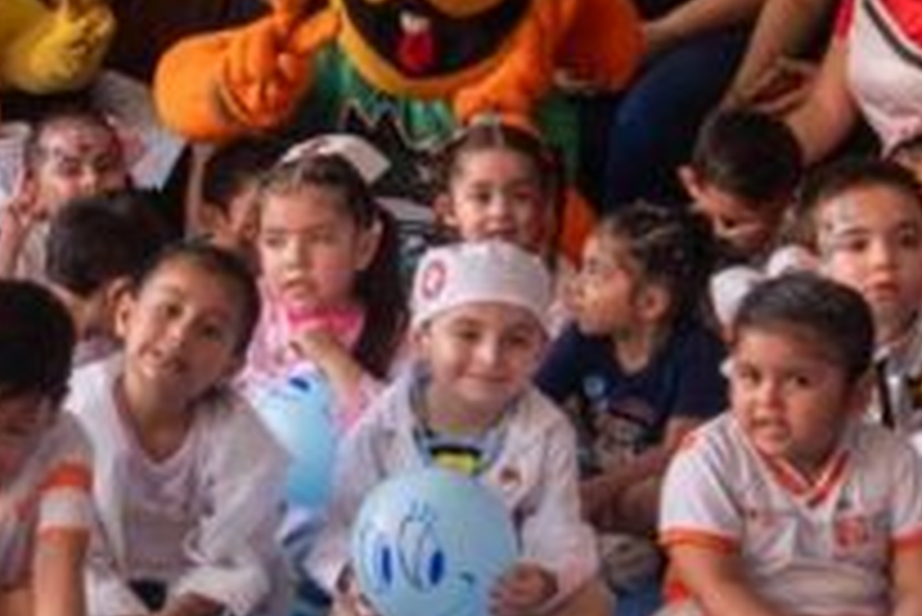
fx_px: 3742
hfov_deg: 13.7
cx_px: -112
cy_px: 27
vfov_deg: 9.4
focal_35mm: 146
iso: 1250
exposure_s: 1/250
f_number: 4.5
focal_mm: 40
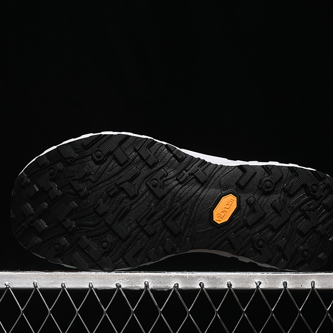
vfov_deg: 18.1
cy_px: 166
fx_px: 1045
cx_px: 175
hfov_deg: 18.1
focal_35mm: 96
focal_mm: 50
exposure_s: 1/60
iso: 160
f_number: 6.3
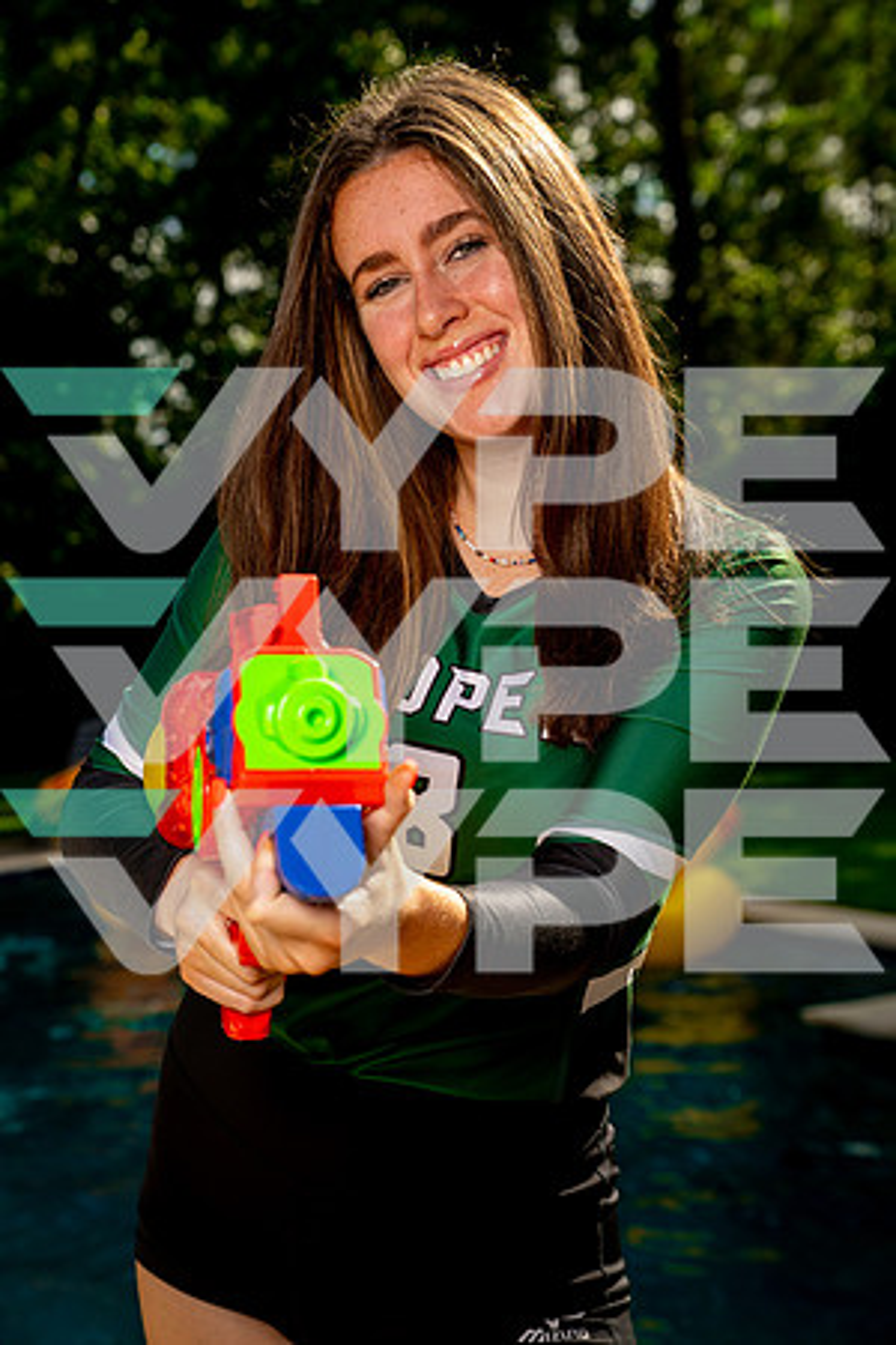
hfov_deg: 19.5
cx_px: 448
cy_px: 672
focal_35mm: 70
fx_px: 2613
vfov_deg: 28.8
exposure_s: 1/320
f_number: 5.6
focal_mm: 70
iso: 125
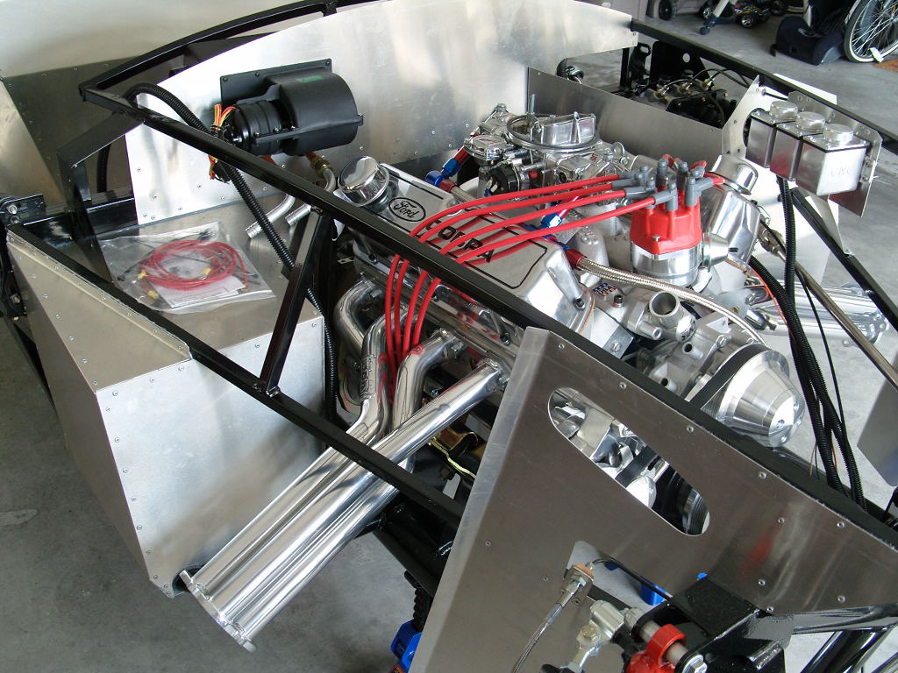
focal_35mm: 38
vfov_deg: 37.7
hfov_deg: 49.0
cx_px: 449
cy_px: 336
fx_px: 986
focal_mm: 7.8
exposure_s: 1/40
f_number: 2.8
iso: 80
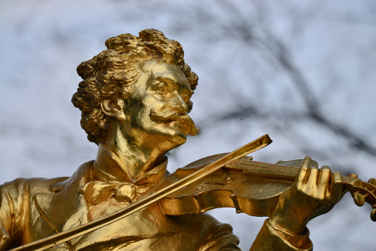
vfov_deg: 3.4
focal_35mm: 400
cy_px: 126
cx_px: 188
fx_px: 4179
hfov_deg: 5.2
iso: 640
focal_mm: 400
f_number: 9
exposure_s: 1/250
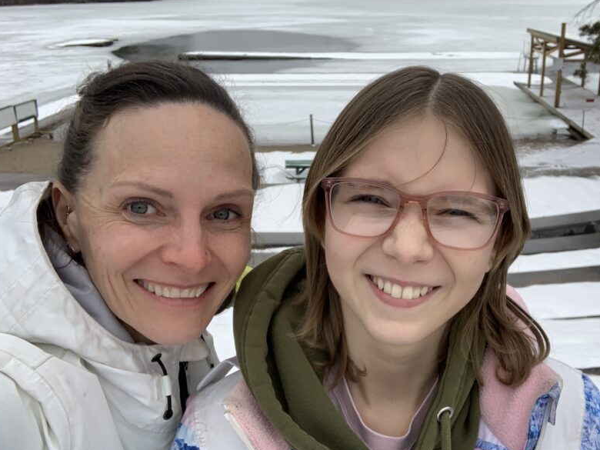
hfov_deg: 44.6
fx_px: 728
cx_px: 359
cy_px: 225
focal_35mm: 42
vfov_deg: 34.3
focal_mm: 2.87
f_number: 2.2
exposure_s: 1/626
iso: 16
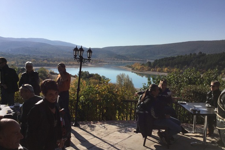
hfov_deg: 57.2
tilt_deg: -10.1
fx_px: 206
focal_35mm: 33
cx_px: 113
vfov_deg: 39.9
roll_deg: -0.9
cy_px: 83
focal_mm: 3.3
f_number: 2.4
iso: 25
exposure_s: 1/2632
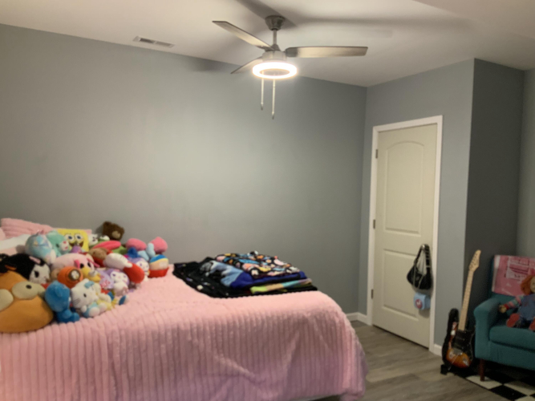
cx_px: 268
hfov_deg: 61.7
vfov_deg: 48.2
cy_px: 200
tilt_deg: -2.8
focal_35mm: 29
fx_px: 448
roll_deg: -1.1
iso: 160
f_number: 1.8
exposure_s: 1/60
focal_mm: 3
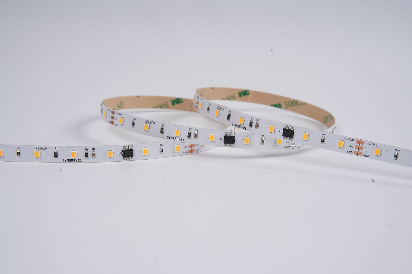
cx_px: 206
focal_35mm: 65
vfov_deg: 20.9
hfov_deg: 31.0
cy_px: 137
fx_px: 744
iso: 100
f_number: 16
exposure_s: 1/125
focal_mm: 65
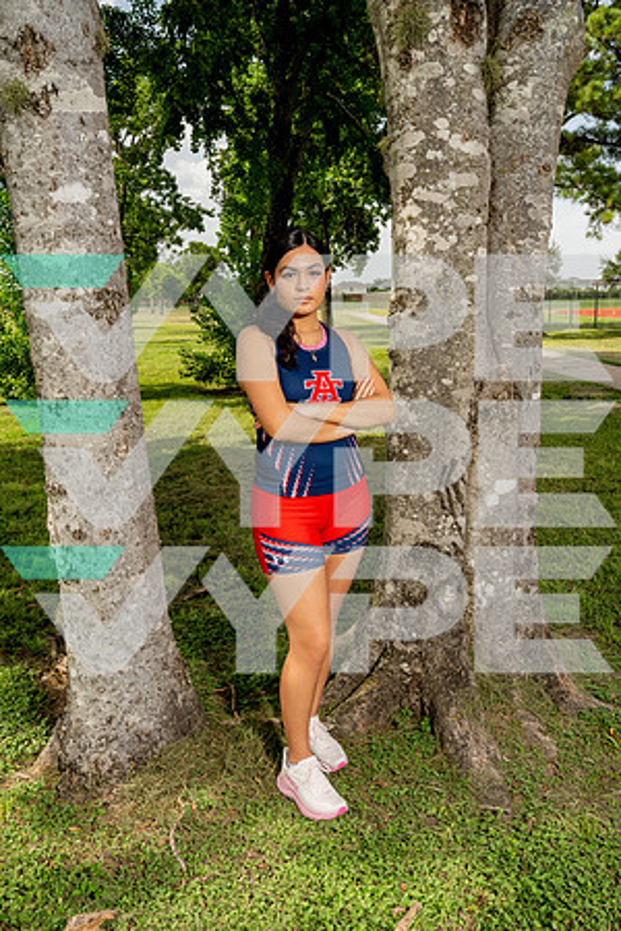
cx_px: 310
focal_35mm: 30
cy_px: 466
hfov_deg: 43.6
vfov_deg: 61.9
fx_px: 776
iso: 200
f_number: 13
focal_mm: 30
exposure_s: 1/200
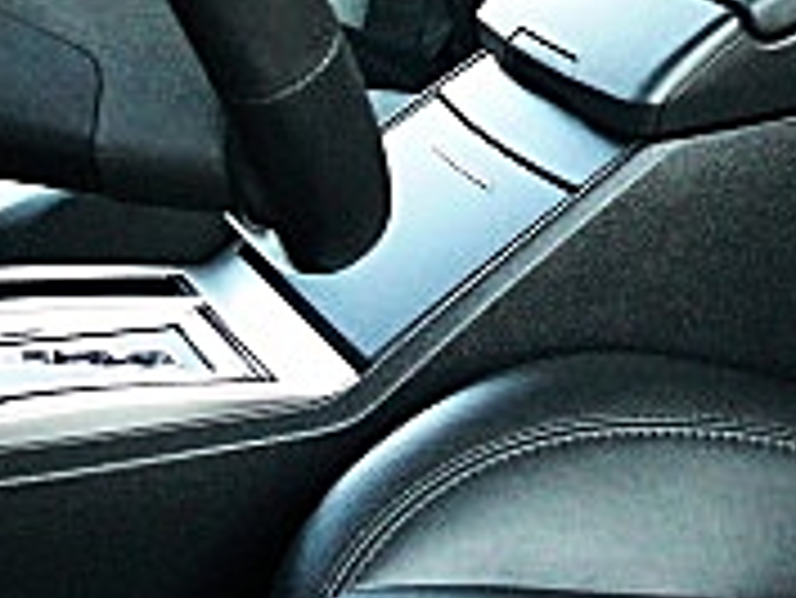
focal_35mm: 130
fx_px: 2991
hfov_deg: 14.8
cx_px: 845
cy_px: -40
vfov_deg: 11.3
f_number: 2.8
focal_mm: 6.3
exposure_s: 1/125
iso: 400
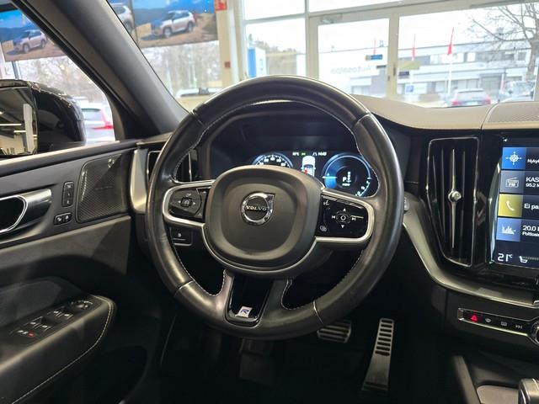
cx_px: 270
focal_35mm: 23
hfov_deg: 73.9
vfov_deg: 58.9
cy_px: 202
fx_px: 358
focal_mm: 6.3
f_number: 1.7
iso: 400
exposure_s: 1/100
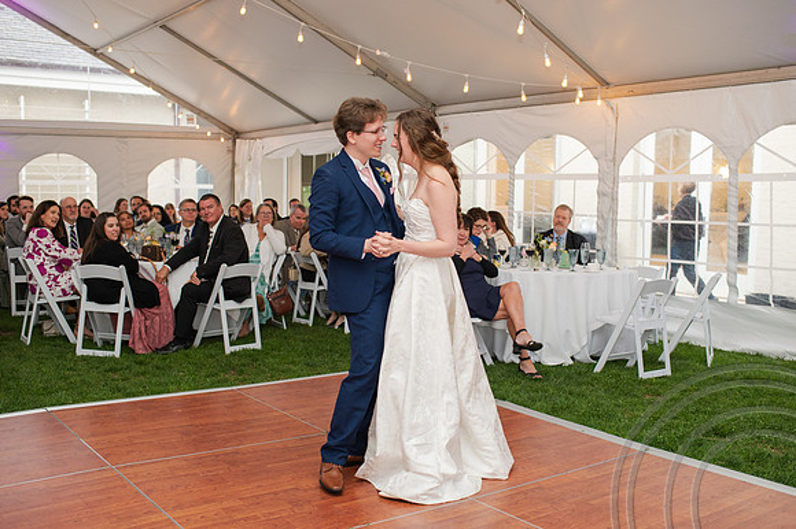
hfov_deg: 50.8
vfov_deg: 35.1
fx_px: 837
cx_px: 398
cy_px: 281
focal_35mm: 38
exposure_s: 1/200
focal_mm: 35
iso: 800
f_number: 3.2
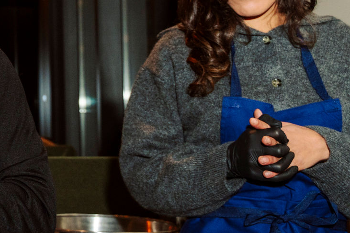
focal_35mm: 95
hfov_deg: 19.3
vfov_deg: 14.2
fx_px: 923
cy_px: 7
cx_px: -141
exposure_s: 1/40
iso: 800
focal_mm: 30
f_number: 4.5
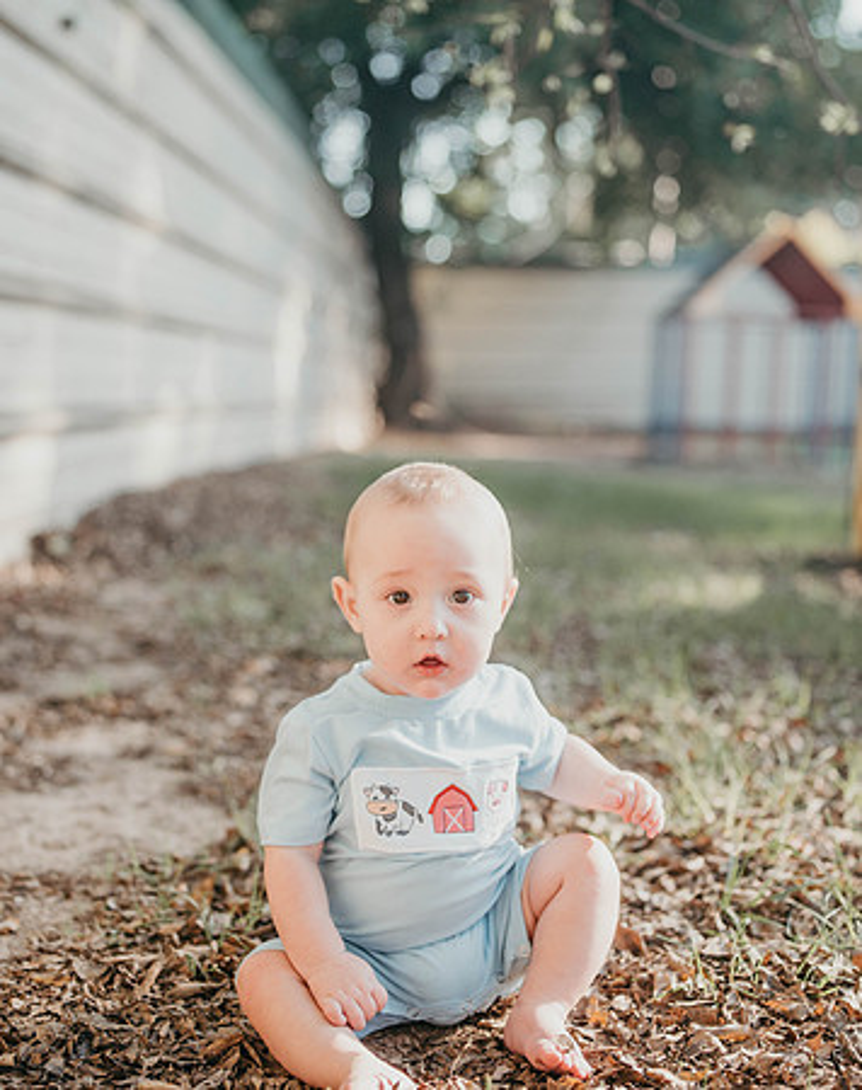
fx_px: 1588
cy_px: 545
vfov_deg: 37.9
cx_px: 402
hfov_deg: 30.4
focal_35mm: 49
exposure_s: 1/1250
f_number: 1.6
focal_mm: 35
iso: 64
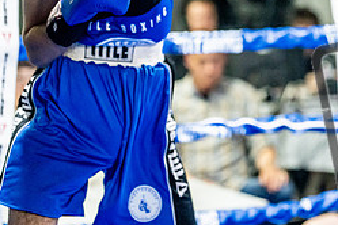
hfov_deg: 9.9
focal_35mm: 207
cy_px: 68
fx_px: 1943
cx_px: 315
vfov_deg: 6.6
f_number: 2
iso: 4000
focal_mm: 89
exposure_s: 1/1000
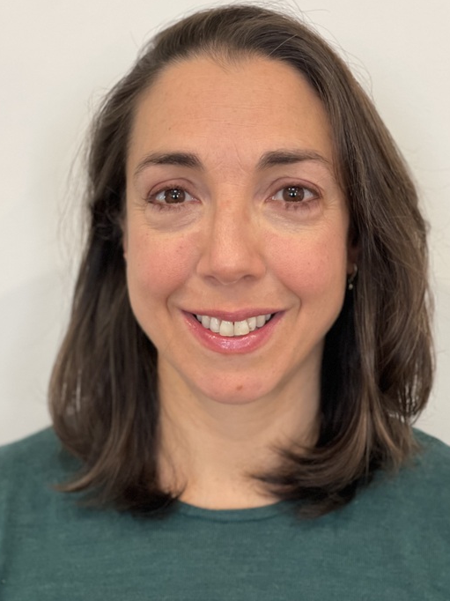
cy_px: 284
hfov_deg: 24.0
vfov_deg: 31.7
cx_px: 226
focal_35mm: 61
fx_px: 1058
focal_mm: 6
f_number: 2
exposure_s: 1/33
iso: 200
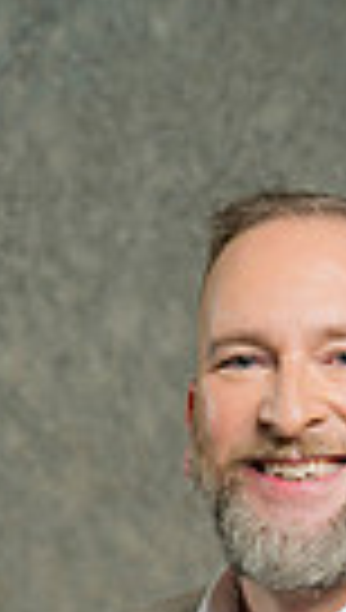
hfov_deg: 6.4
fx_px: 3084
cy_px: 999
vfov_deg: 10.8
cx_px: 247
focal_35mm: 190
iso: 125
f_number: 4
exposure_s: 1/160
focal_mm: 55
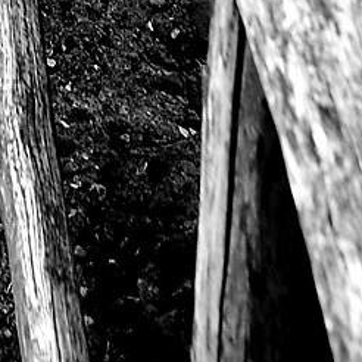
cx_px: -431
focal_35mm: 149
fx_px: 1763
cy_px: -1042
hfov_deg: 10.5
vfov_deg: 7.9
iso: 200
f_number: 9
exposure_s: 1/250
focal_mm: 18
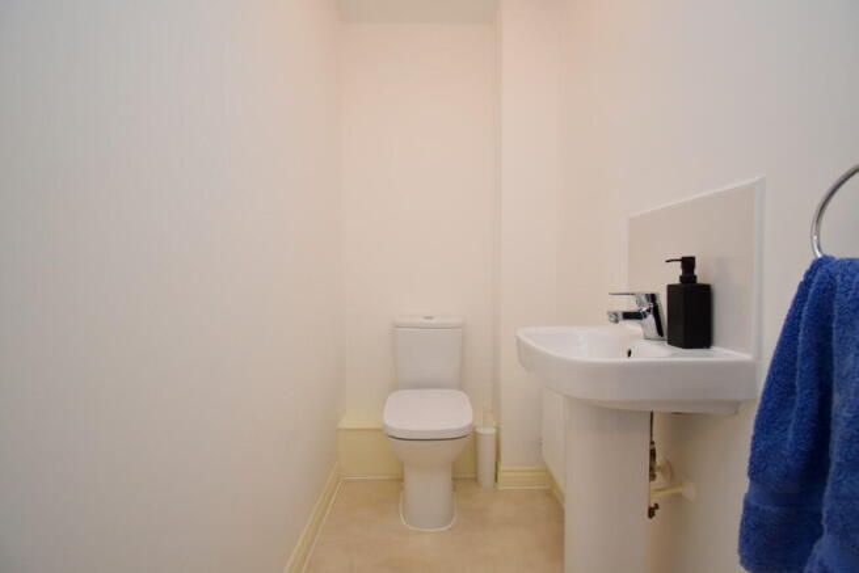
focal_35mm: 15
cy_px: 286
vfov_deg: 77.4
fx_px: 358
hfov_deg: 100.4
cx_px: 430
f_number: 4.5
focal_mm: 10
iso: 640
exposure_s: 1/125
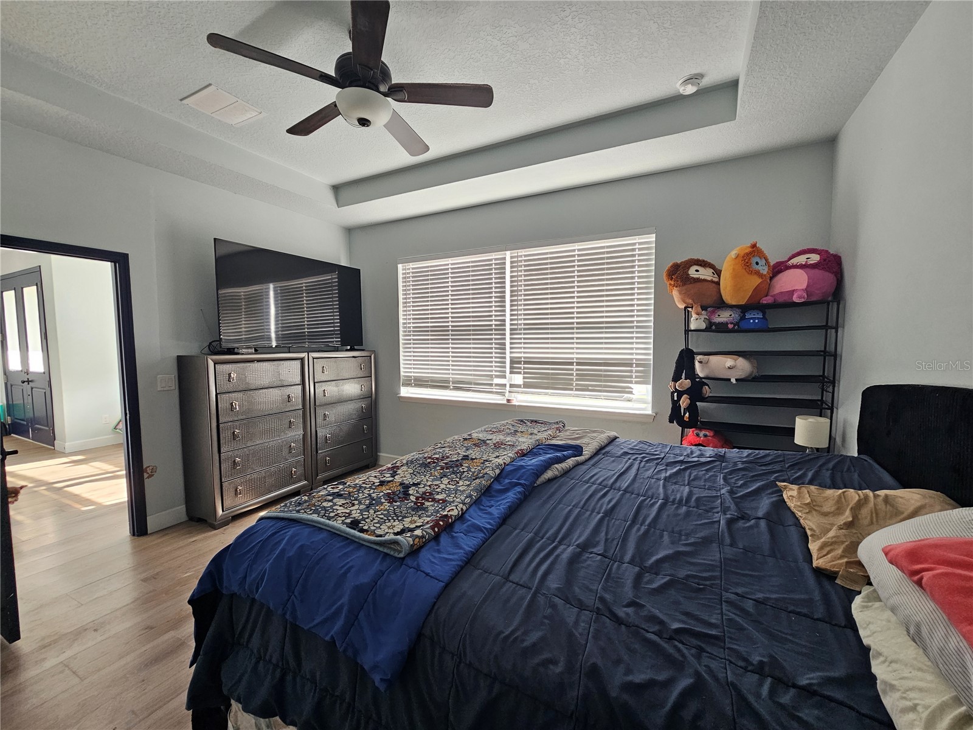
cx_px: 486
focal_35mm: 13
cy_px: 365
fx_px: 365
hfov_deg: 106.2
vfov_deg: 89.9
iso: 125
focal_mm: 2.2
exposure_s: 1/60
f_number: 2.2
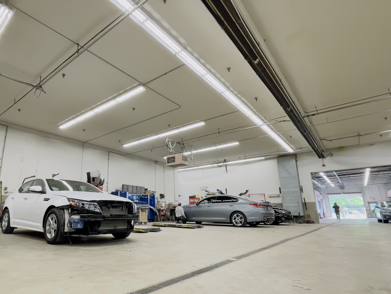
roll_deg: -0.7
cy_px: 159
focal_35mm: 19
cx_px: 138
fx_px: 215
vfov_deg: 68.6
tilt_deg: +14.1
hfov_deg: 82.5
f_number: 2.4
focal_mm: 1.54
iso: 160
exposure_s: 1/60
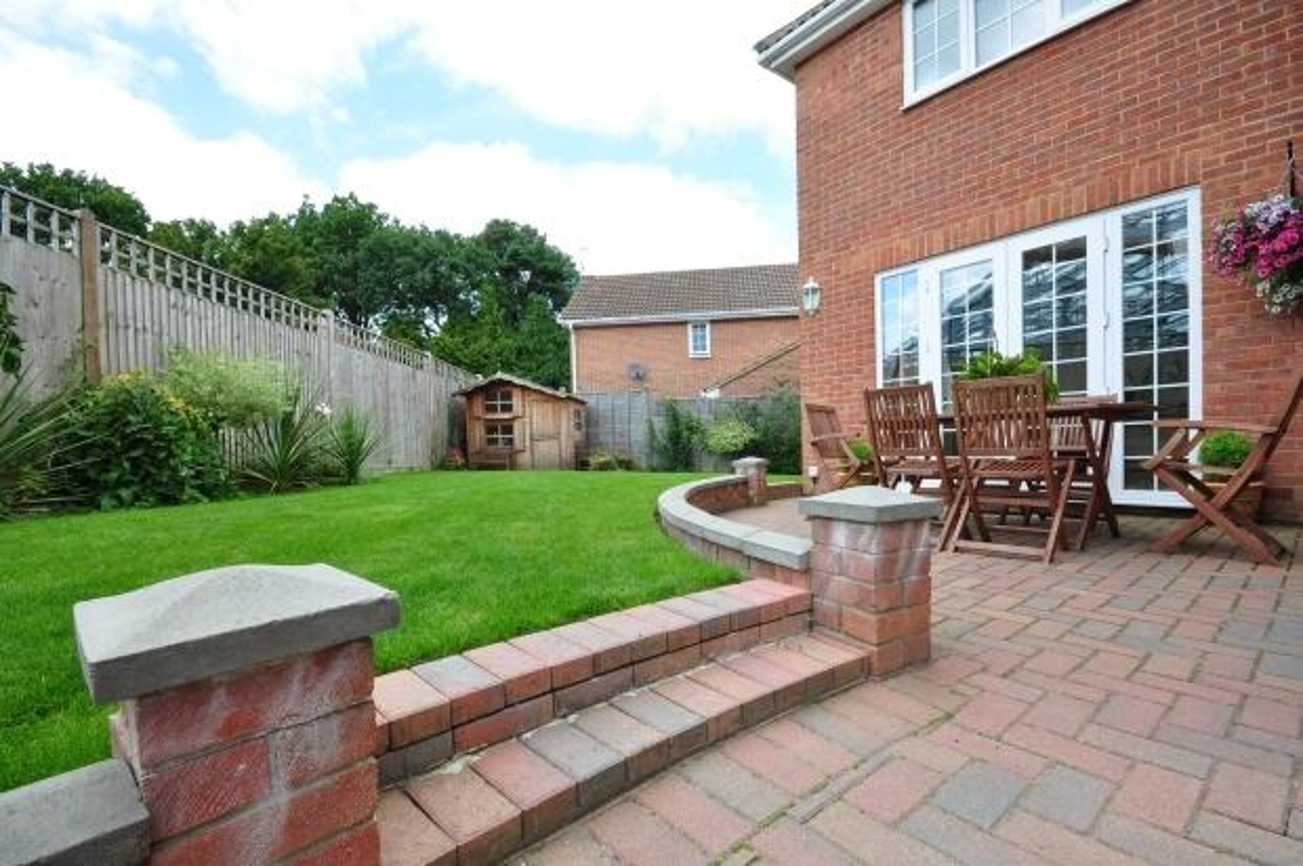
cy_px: 433
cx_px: 652
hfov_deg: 100.4
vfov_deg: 77.2
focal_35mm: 15
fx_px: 542
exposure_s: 1/50
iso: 200
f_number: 10
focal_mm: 10
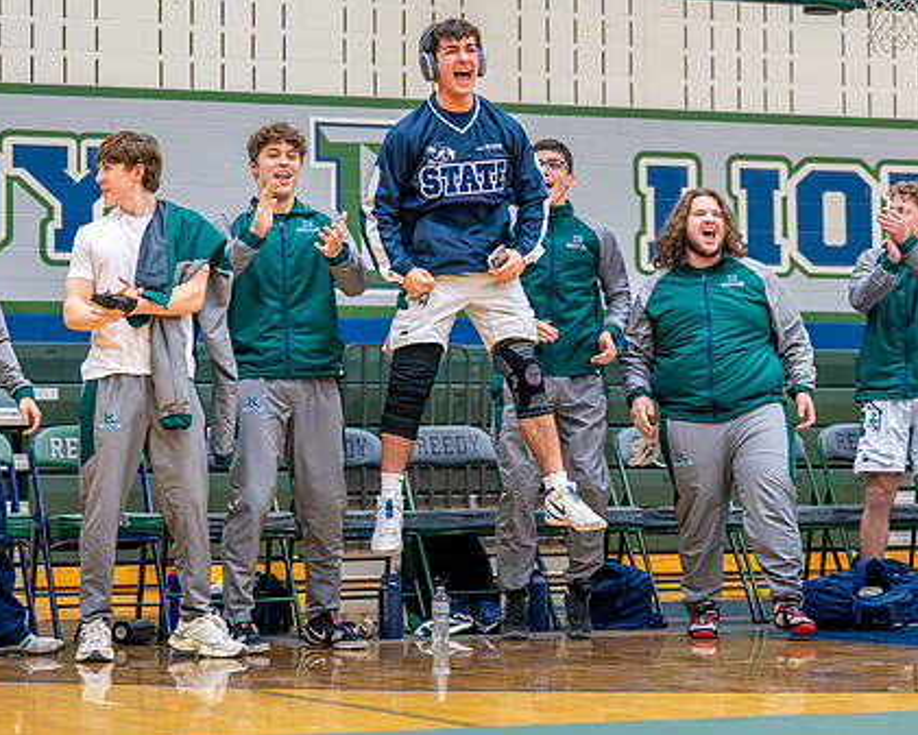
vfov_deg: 13.7
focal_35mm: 112
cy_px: 243
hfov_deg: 17.1
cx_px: 533
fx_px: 3044
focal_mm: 70
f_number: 2.8
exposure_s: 1/1000
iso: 6400
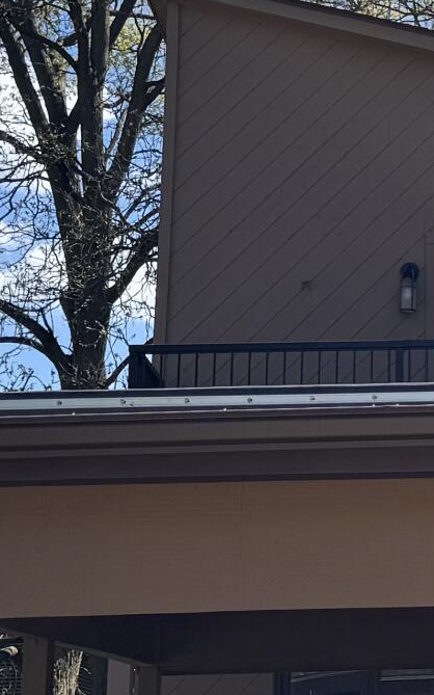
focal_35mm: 114
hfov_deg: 11.1
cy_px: 51
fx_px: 2158
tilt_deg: +18.7
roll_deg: +2.0
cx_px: 612
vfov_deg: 18.0
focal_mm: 6.76
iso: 80
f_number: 1.78
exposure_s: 1/4310
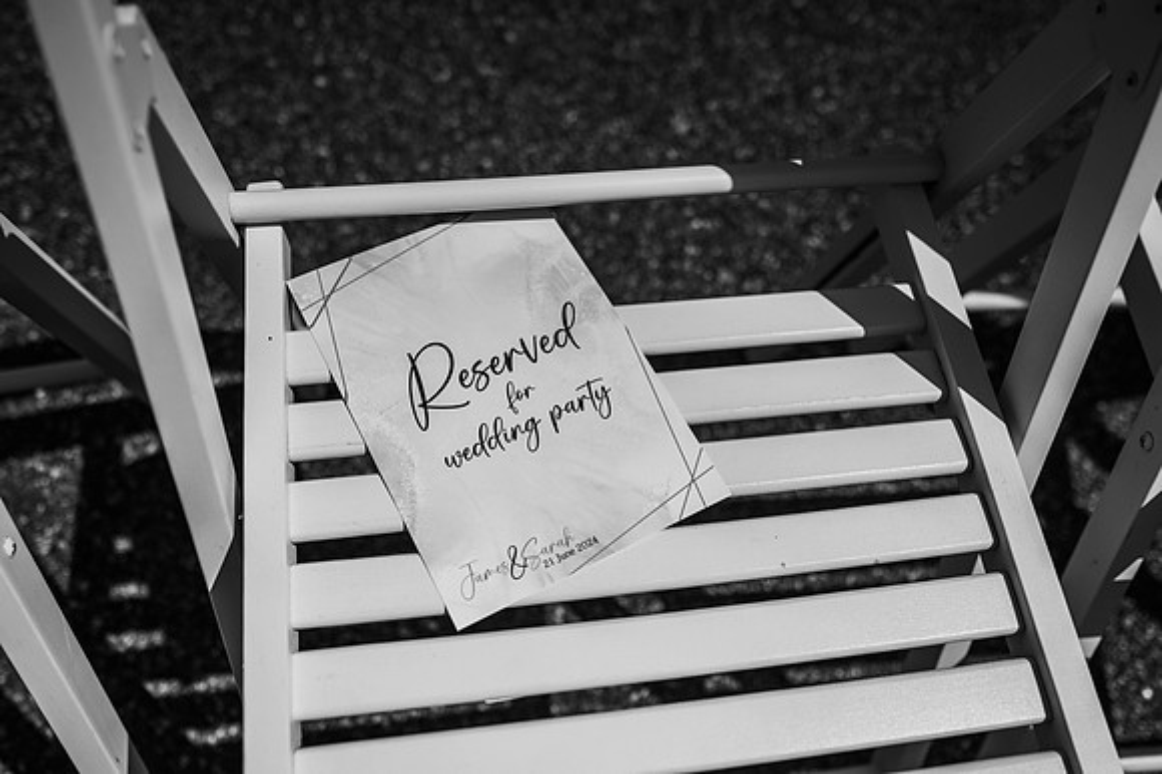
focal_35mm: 35
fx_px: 1129
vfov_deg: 37.8
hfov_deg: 54.5
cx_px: 581
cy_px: 387
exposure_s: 1/8000
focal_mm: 35
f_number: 3.2
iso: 100
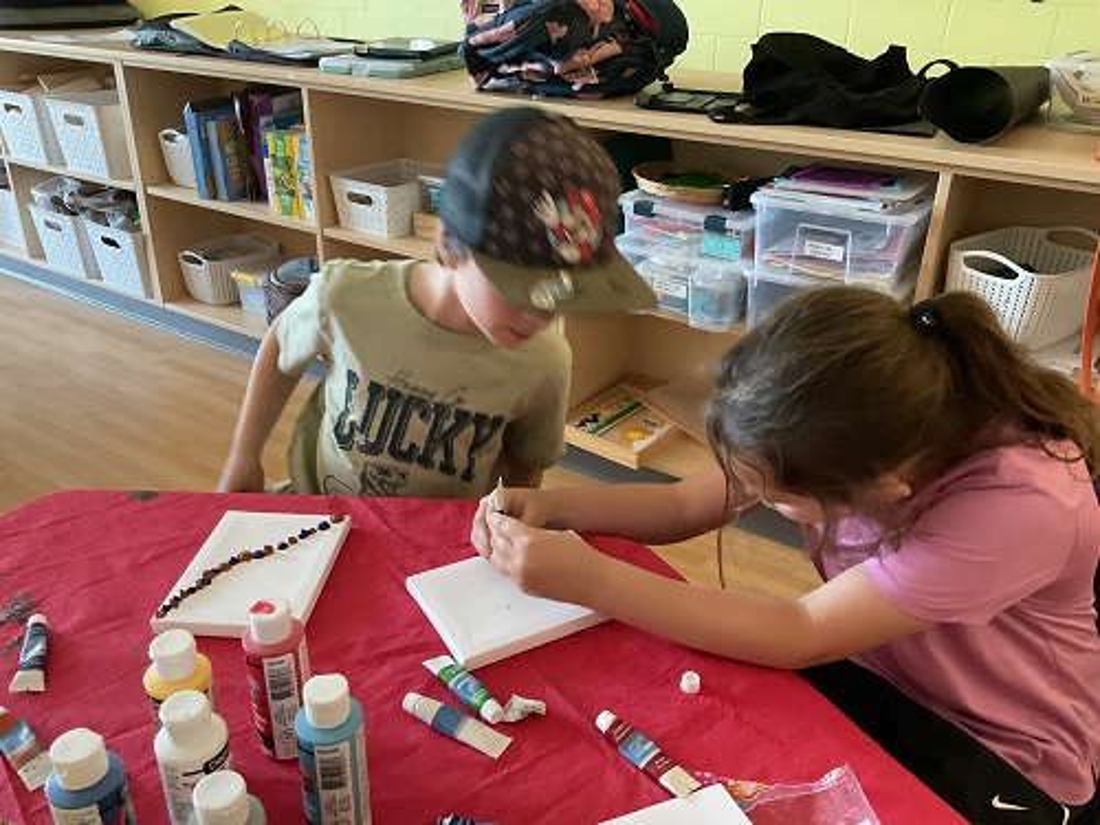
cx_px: 550
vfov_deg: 48.2
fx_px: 922
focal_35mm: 29
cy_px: 412
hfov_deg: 61.7
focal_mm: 3
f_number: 1.8
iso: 500
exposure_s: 1/30
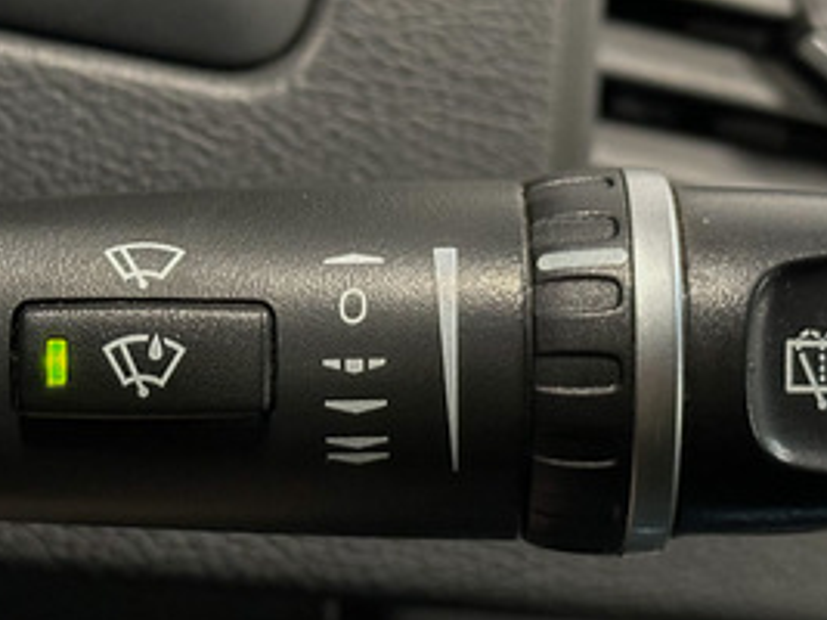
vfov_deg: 12.7
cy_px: 304
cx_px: 266
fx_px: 2794
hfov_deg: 16.8
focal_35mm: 117
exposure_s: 1/25
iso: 500
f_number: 1.78
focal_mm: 6.86
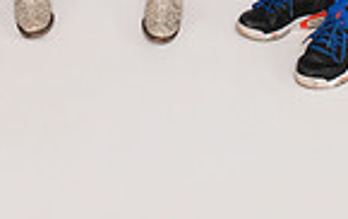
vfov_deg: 11.0
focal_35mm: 101
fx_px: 959
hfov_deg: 20.5
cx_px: 115
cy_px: -298
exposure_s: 1/320
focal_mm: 32
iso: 640
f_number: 8
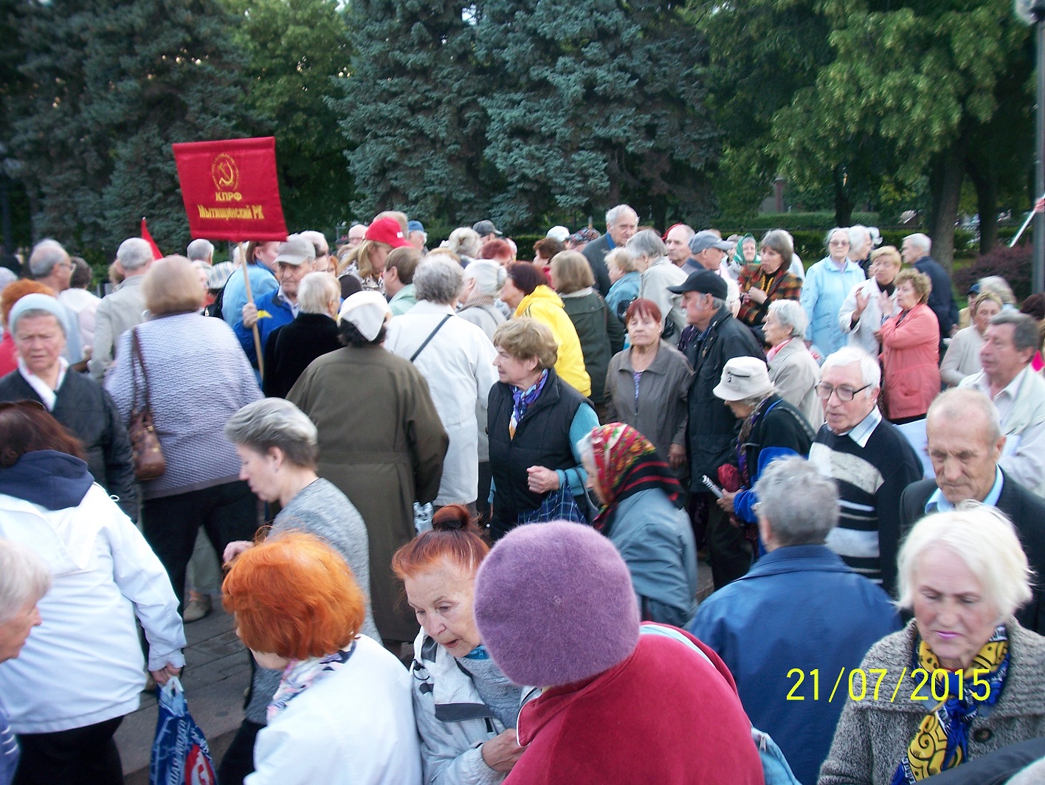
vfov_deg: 37.8
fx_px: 1148
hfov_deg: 48.9
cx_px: 522
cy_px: 392
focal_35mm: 38
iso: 80
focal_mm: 6.3
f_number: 3.9
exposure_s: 1/40
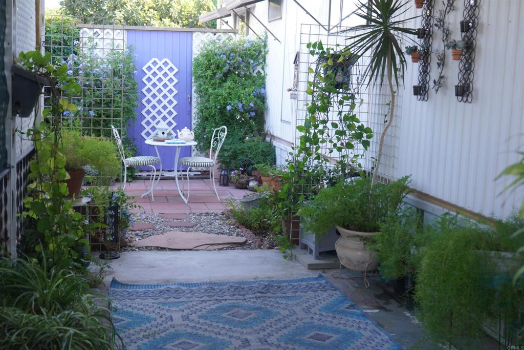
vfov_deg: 29.3
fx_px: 670
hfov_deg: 42.7
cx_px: 262
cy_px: 175
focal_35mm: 46
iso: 500
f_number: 4.5
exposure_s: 1/160
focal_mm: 46
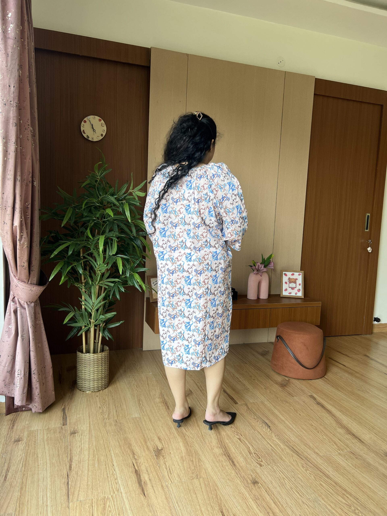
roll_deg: -1.9
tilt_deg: -5.9
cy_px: 258
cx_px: 194
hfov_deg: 53.1
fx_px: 388
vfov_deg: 67.3
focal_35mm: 26
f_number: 1.5
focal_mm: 5.7
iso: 50
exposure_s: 1/121
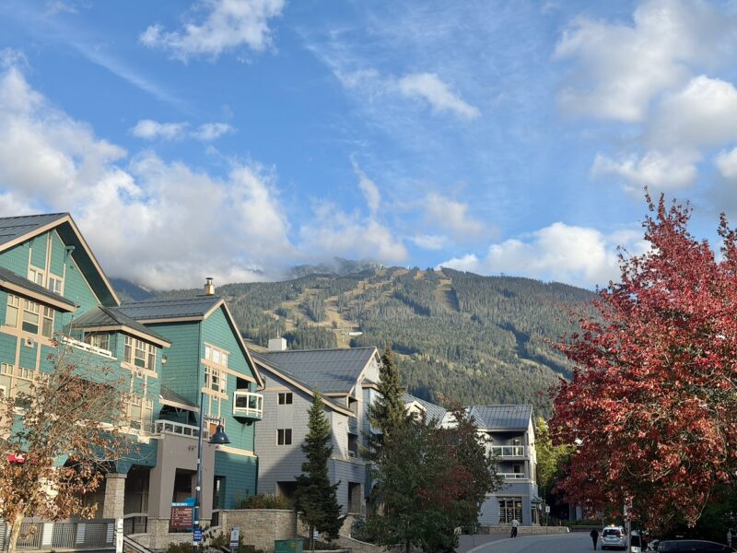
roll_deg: +0.0
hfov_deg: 39.7
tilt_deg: +14.0
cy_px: 276
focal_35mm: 48
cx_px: 368
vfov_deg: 30.3
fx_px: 1022
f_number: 1.78
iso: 64
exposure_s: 1/3378
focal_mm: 6.76
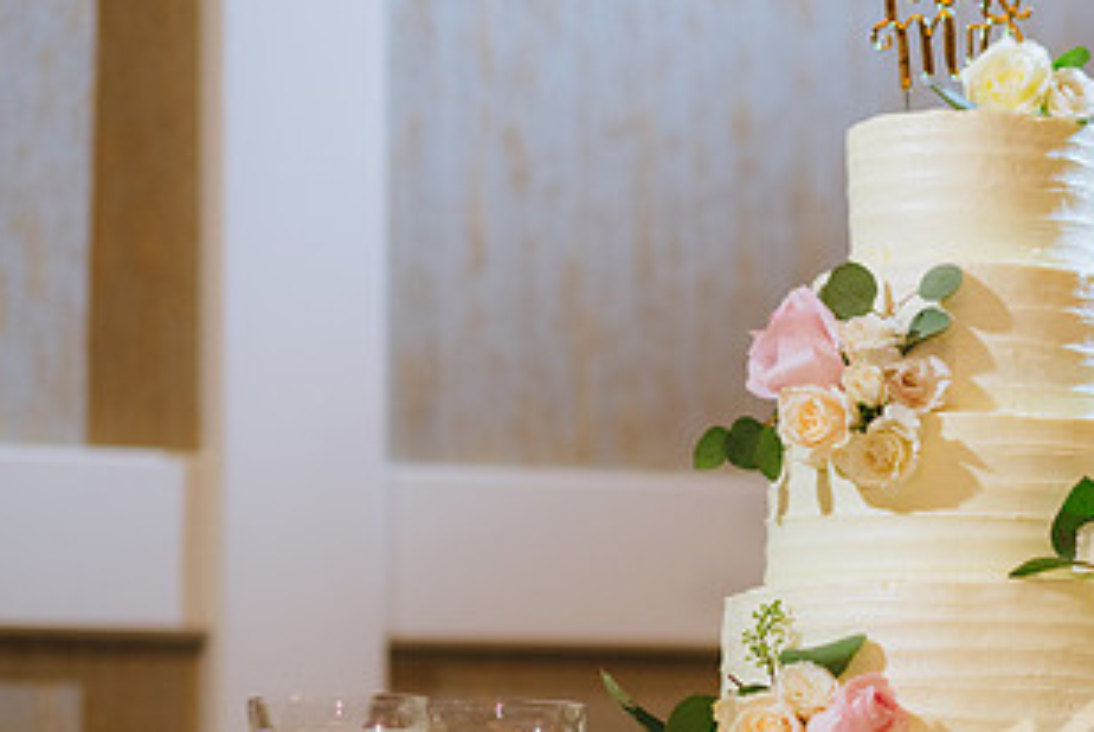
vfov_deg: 8.3
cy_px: 474
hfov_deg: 12.4
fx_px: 5019
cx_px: 966
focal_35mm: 165
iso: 640
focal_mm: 85
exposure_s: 1/80
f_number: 2.2
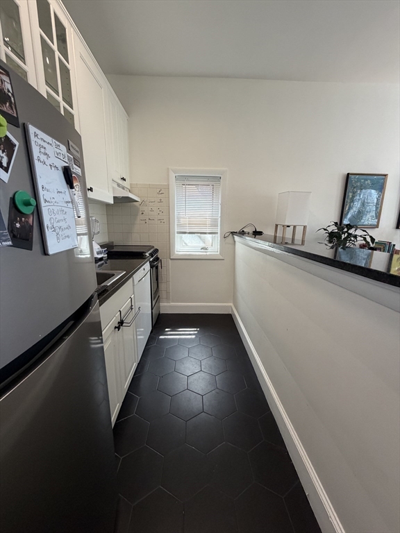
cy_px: 266
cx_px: 200
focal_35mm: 14
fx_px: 216
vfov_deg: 102.1
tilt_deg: -11.5
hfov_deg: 85.7
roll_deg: +0.1
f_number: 2.2
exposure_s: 1/120
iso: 250
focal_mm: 2.22
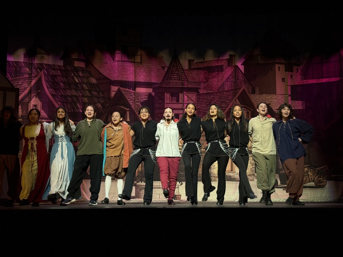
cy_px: 128
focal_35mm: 48
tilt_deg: +8.4
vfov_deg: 30.3
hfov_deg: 39.7
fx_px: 476
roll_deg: +0.0
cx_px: 172
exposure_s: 1/75
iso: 80
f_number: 1.78
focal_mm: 6.76
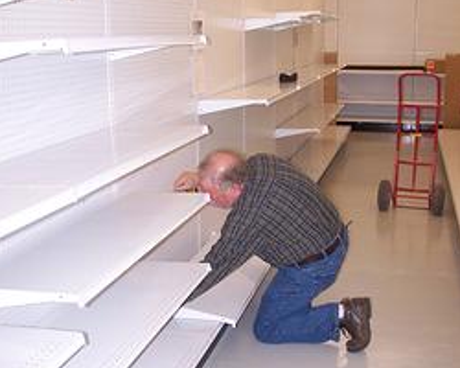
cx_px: 224
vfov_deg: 29.1
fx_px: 708
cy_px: 208
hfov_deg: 36.0
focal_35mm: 52
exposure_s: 1/60
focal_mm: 6.3
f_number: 2.8
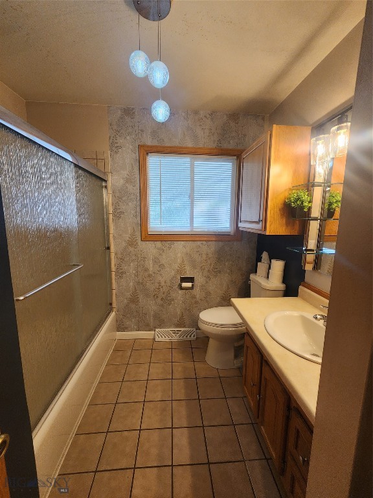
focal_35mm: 13
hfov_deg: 89.9
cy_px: 249
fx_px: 187
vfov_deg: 106.2
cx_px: 186
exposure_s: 1/60
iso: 125
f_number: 2.2
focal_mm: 2.2
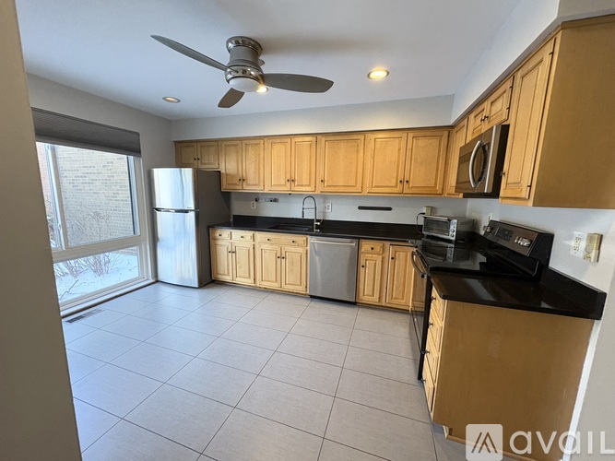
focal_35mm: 14
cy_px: 230
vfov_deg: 85.7
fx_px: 249
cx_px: 308
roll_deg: -1.0
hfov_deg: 102.1
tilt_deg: -8.9
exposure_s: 1/60
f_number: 2.2
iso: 400
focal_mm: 2.22
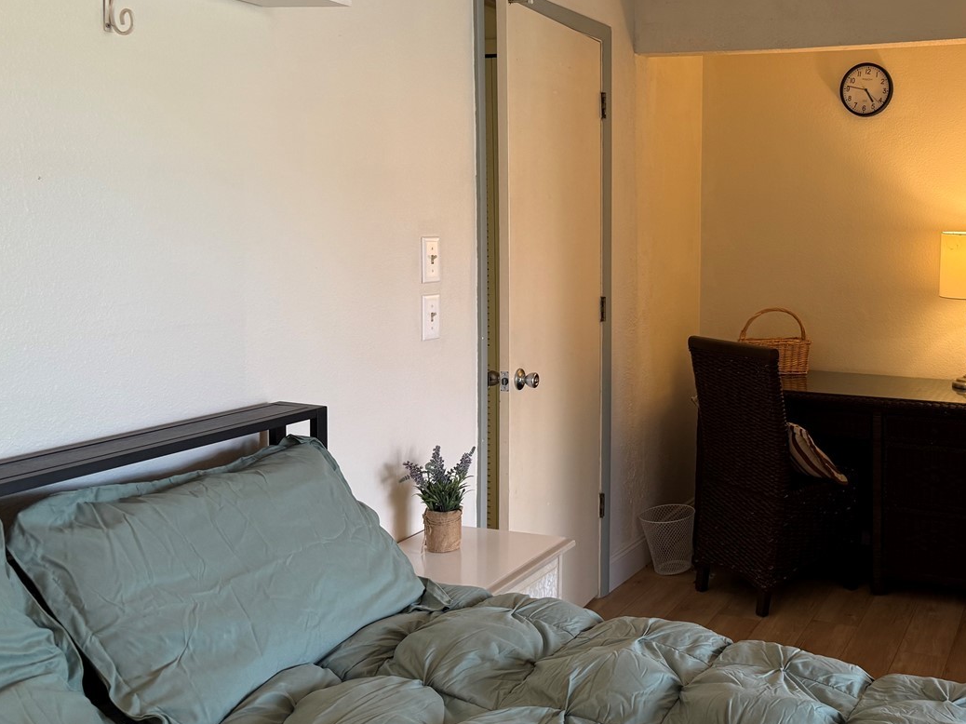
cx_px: 724
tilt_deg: -5.0
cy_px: 304
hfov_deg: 48.2
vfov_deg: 38.6
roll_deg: -0.7
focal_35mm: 37
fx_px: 1032
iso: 160
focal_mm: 6.76
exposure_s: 1/60
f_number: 1.78
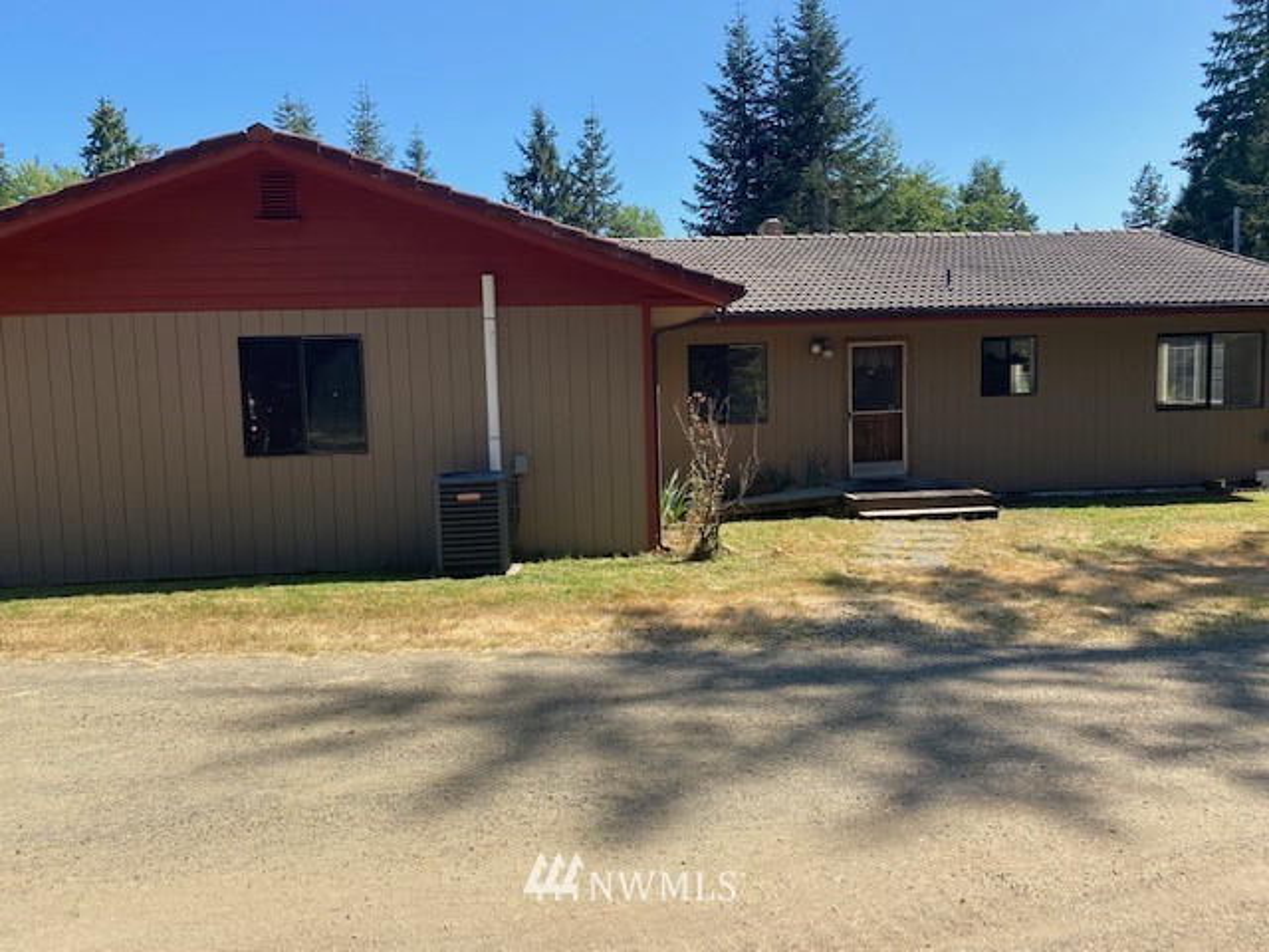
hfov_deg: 67.3
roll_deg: +1.2
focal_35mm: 26
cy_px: 476
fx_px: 953
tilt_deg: -5.0
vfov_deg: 53.1
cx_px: 634
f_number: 1.8
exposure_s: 1/1429
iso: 32
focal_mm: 4.25
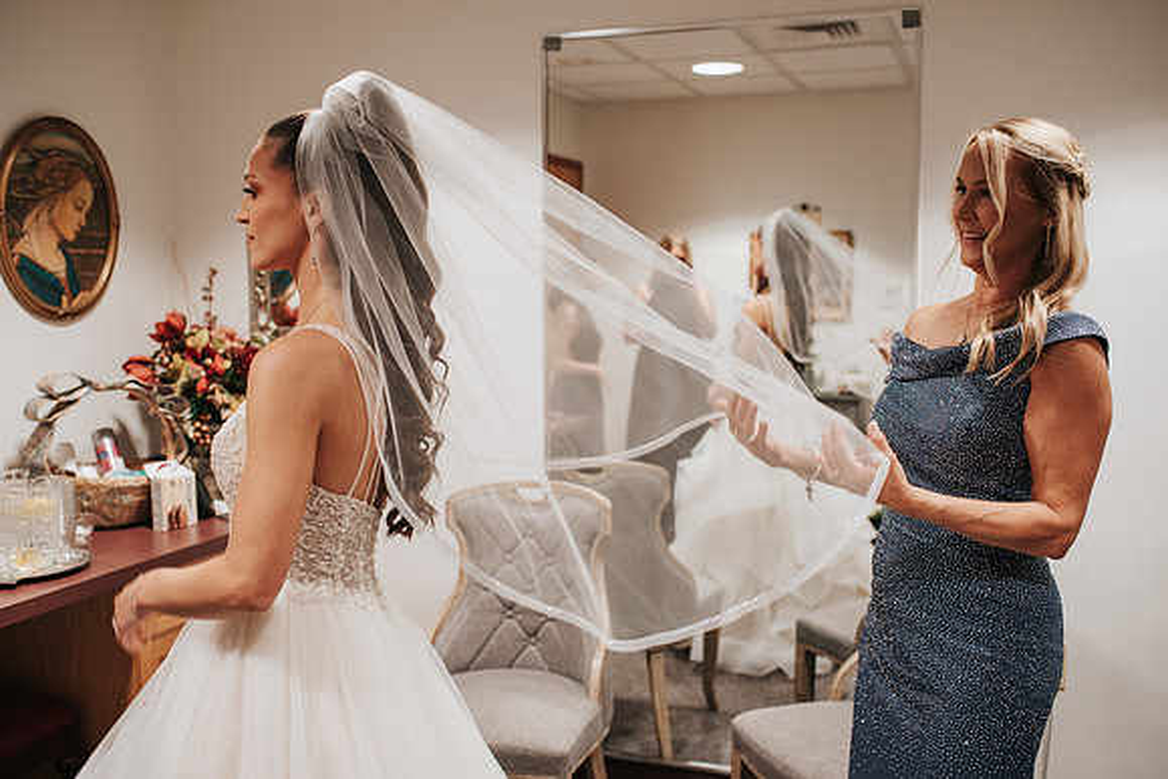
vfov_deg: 37.0
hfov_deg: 53.3
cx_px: 584
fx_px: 1164
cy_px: 390
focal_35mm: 36
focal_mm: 35
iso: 640
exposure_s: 1/125
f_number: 2.8
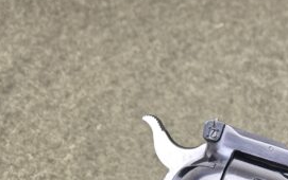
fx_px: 723
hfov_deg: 21.1
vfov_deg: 13.1
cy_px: 307
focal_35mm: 92
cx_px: 336
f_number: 1.8
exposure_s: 1/120
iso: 160
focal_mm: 5.4
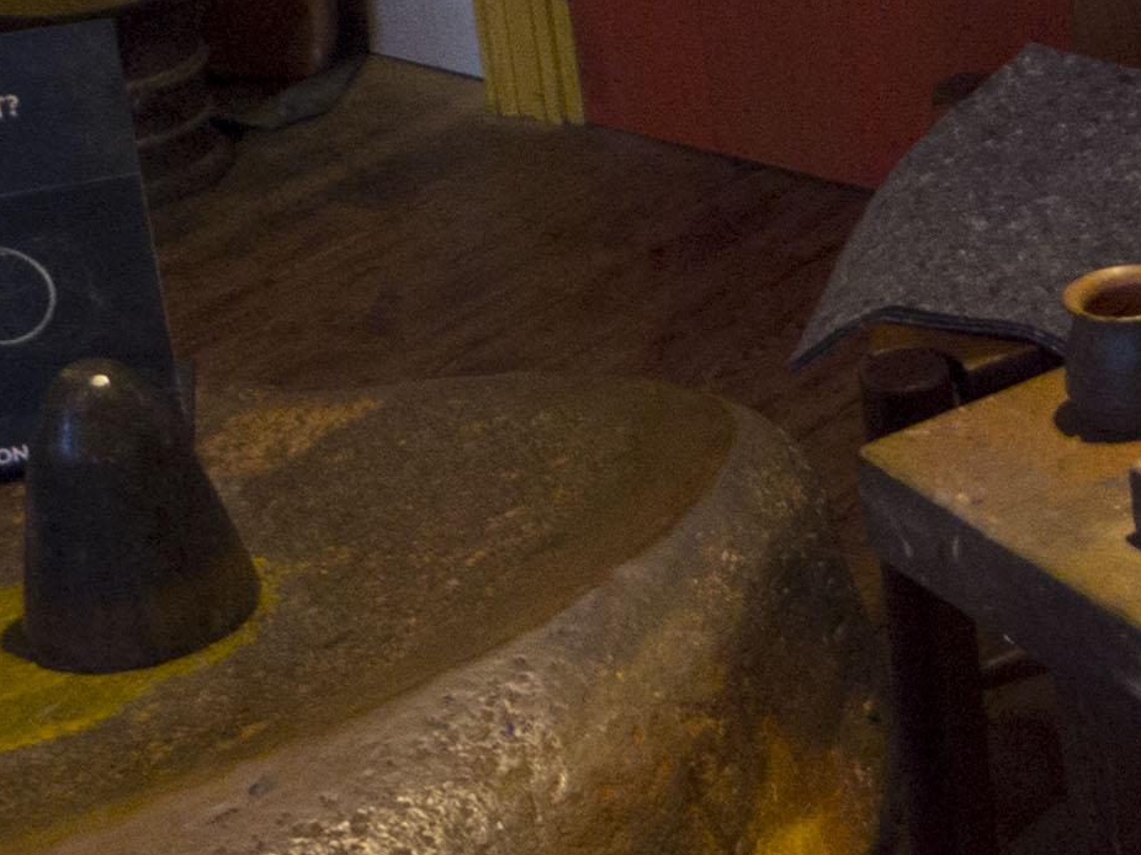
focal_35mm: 102
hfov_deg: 16.9
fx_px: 3361
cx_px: 1866
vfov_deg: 14.4
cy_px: 108
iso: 100
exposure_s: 1/15
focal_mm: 5.5
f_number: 2.1
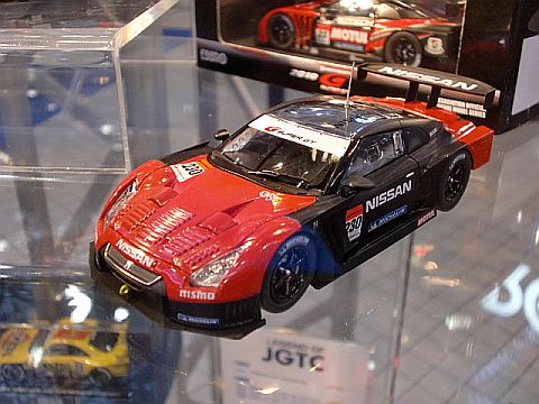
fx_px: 607
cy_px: 202
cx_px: 270
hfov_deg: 47.9
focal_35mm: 39
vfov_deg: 36.8
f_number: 3.1
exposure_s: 1/60
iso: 250
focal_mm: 6.51
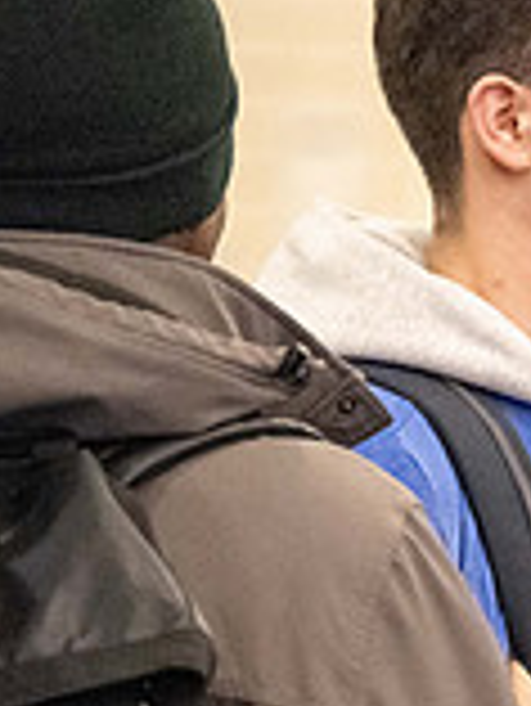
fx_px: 14502
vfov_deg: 2.8
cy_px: 605
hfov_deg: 2.1
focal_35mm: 710
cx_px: 1008
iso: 8000
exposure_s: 1/400
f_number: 2.8
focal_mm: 200
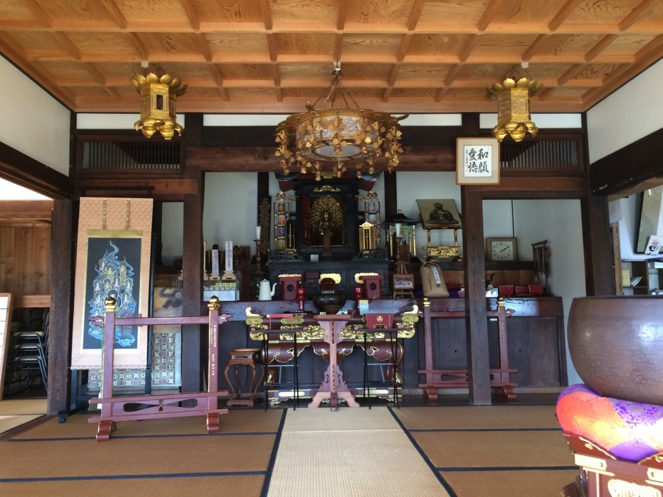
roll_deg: +1.5
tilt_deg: +1.4
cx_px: 332
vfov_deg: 48.2
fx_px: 555
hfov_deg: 61.7
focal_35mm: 29
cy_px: 248
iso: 125
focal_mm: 4.15
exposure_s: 1/30
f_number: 2.2
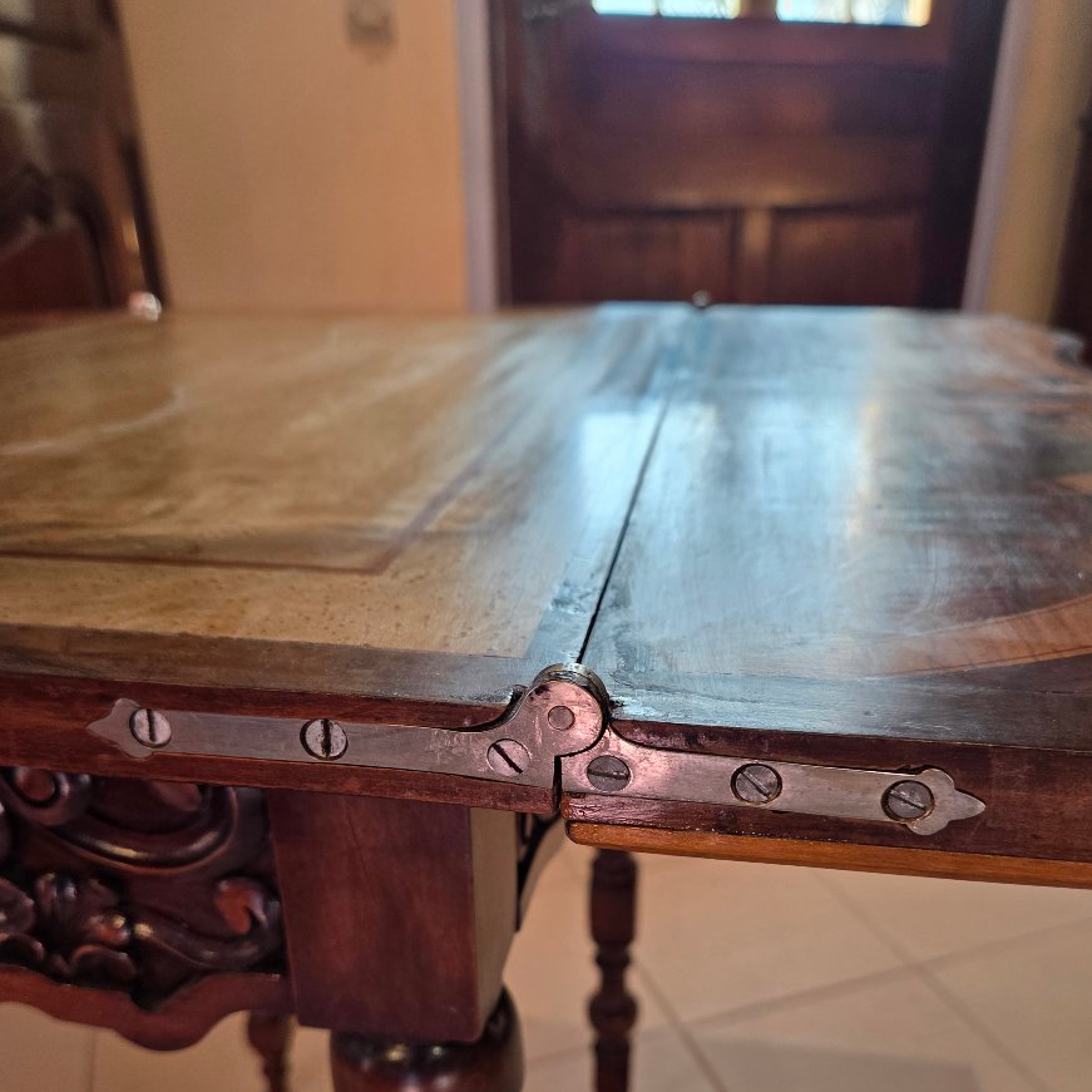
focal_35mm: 28
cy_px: 738
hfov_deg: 57.3
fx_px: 999
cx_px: 544
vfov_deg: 55.9
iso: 200
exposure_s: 1/180
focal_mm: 5.4
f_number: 1.8
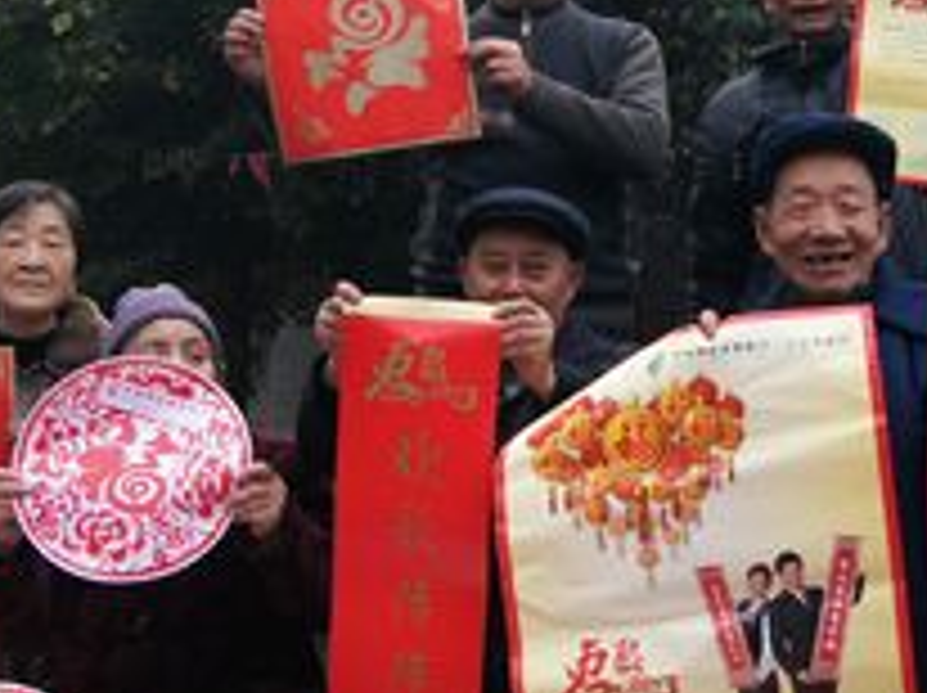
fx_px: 2060
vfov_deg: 19.1
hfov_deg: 25.2
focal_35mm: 77
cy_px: 358
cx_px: 634
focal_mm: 22
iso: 800
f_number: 4
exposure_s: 1/1250
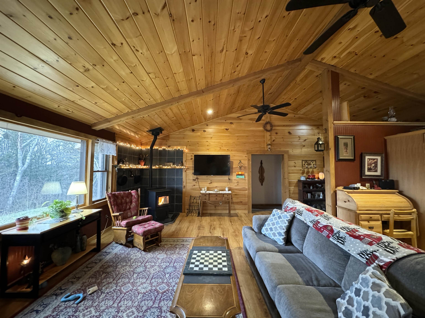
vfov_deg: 85.7
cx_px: 212
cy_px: 159
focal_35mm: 14
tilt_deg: +2.5
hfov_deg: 102.1
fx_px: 172
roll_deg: -0.6
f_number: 2.2
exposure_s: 1/40
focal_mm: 2.22
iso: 1250
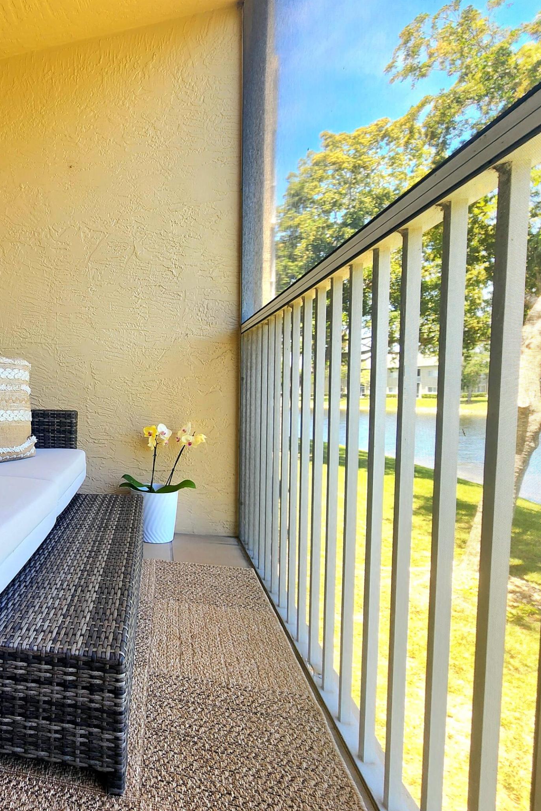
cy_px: 426
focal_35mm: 19
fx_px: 428
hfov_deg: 54.1
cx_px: 31
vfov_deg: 86.8
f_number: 2.2
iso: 50
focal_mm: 2.2
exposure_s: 1/120
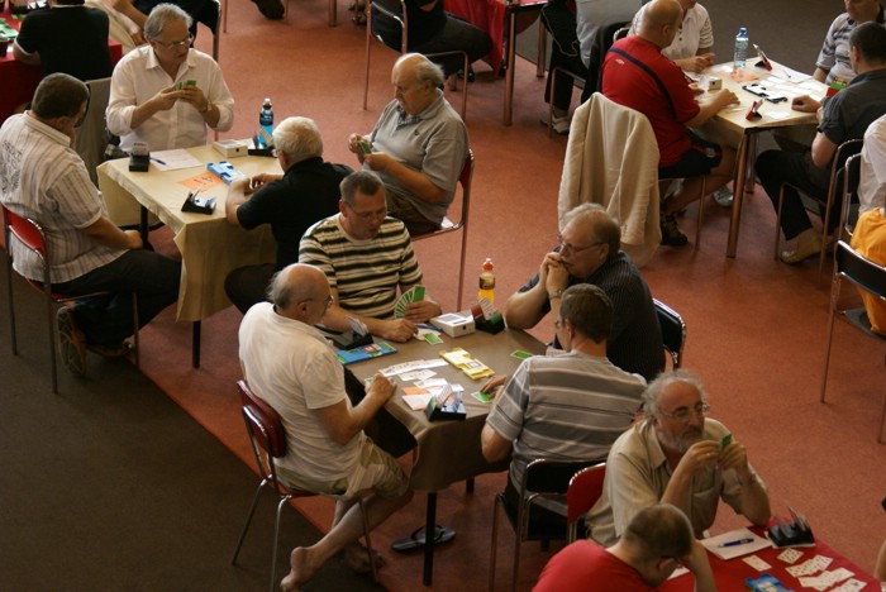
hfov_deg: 19.4
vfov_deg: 13.1
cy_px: 296
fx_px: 2586
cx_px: 443
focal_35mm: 105
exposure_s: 1/60
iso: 400
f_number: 5.6
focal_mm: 70
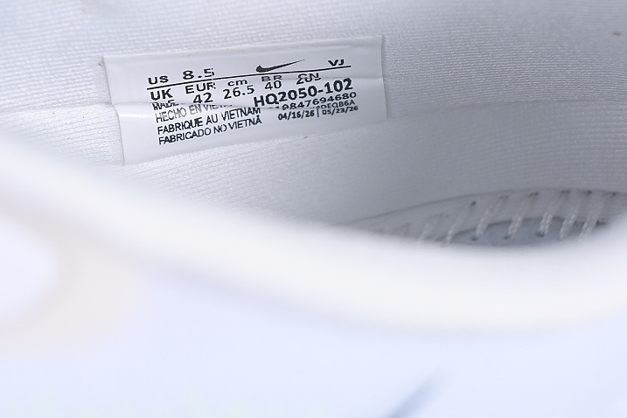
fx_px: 1968
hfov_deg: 18.1
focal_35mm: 113
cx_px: 259
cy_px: 111
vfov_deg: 12.1
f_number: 7.1
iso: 160
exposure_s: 1/80
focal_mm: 50
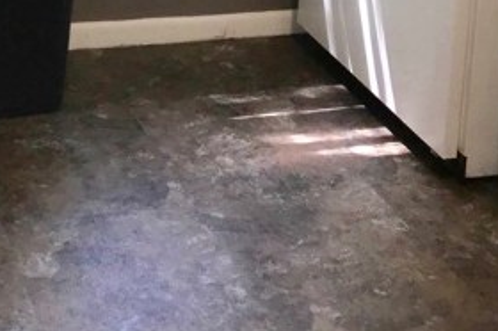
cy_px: -349
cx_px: 9
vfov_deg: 14.1
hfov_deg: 24.3
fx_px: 1105
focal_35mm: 80
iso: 20
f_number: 1.8
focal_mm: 3.99
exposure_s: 1/59
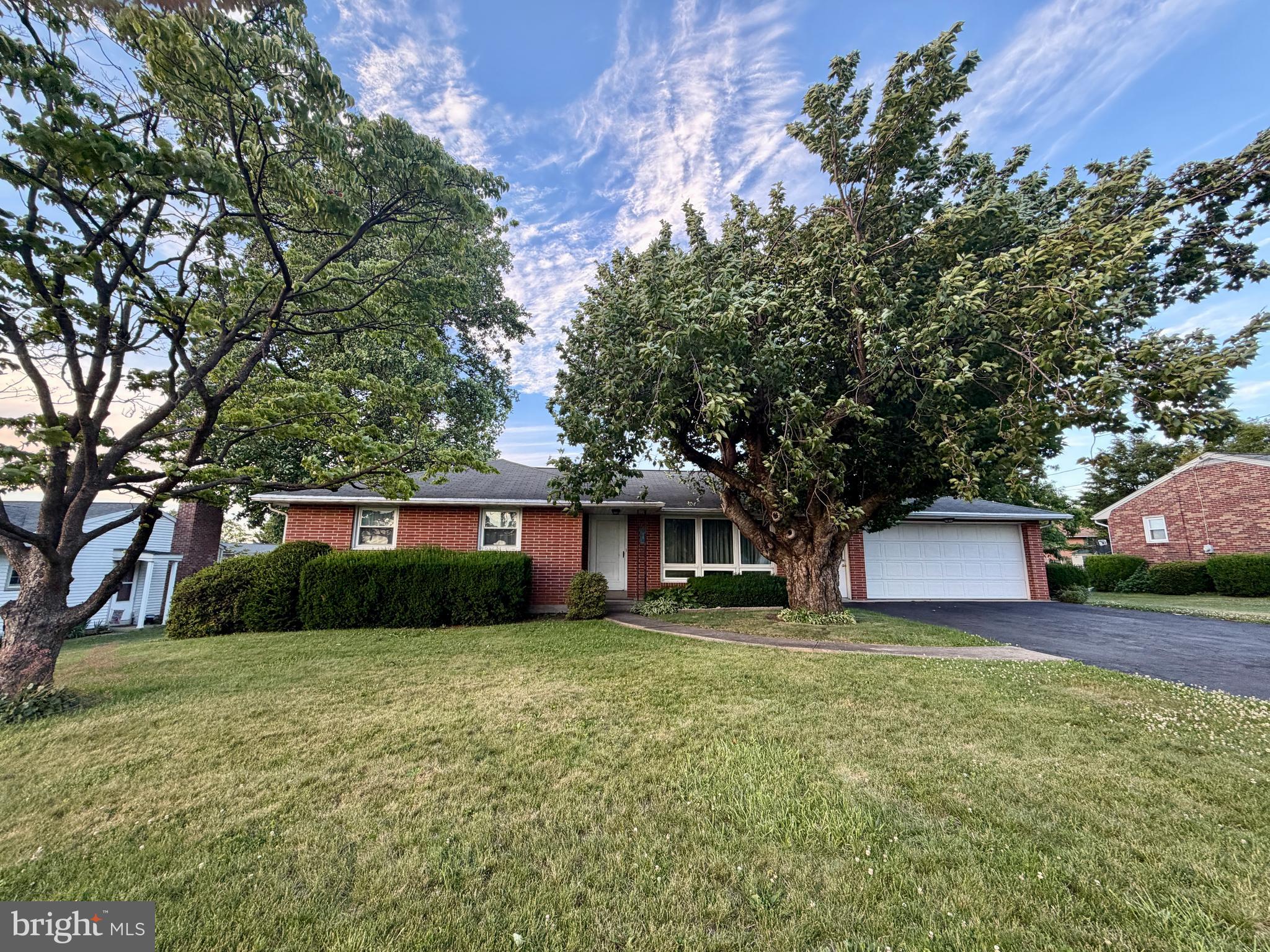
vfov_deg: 85.7
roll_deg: -0.4
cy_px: 476
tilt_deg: +10.1
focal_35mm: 14
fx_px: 514
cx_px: 635
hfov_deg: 102.1
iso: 100
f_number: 2.2
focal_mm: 2.22
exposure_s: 1/121
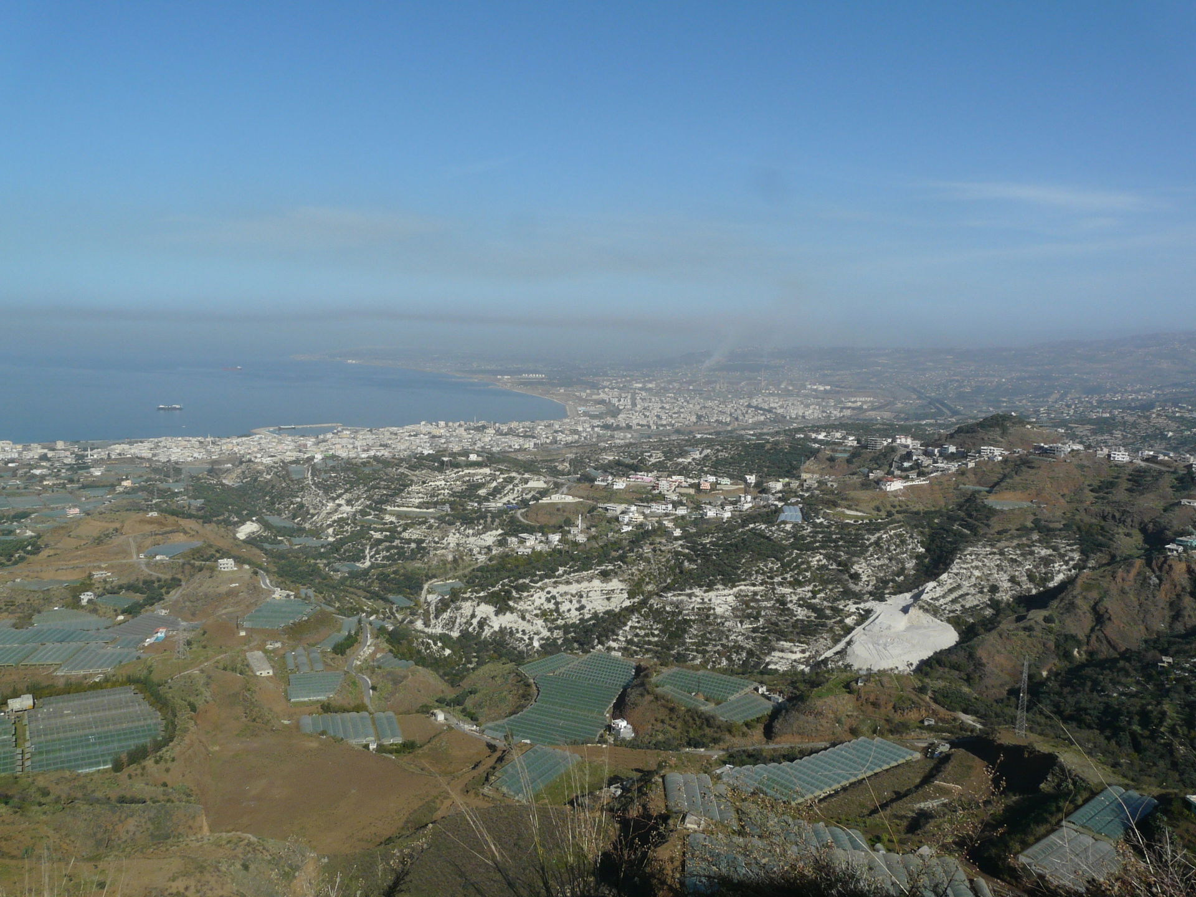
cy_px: 448
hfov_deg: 63.4
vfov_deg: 49.7
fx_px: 967
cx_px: 598
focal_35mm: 28
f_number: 7.1
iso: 100
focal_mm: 4.6
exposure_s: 1/400
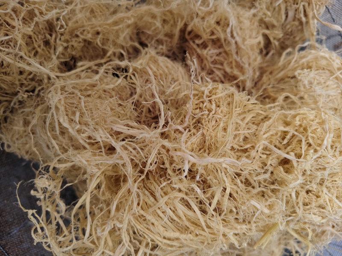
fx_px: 227
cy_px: 128
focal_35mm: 23
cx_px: 171
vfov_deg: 58.9
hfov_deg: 73.9
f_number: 1.88
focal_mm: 5.56
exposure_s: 1/33.3
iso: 1057
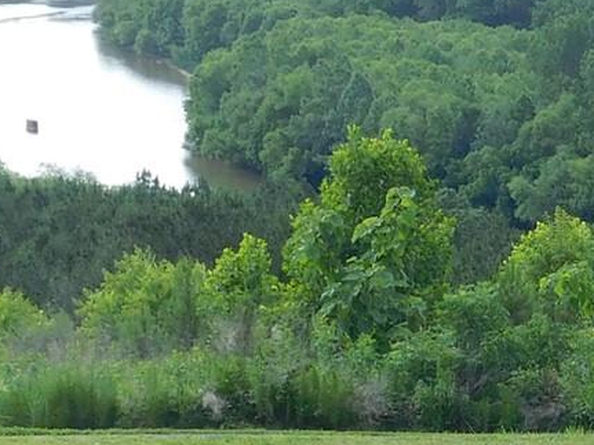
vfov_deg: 8.5
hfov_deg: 11.2
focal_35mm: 171
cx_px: 817
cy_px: 624
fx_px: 2933
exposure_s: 1/320
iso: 125
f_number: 3.5
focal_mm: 6.3
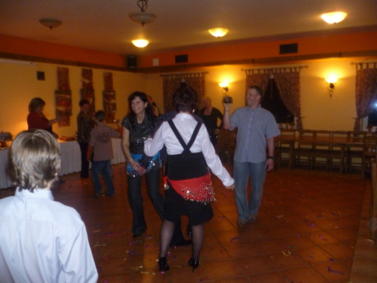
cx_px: 188
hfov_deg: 63.4
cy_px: 142
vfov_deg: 49.7
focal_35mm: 28
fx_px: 305
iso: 400
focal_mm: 5
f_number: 2.8
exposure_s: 1/30
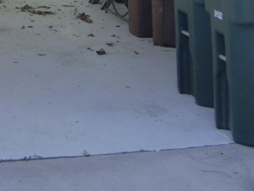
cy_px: -95
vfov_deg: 12.7
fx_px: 815
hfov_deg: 17.7
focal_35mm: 111
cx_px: 105
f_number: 2.8
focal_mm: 6
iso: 100
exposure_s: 1/231
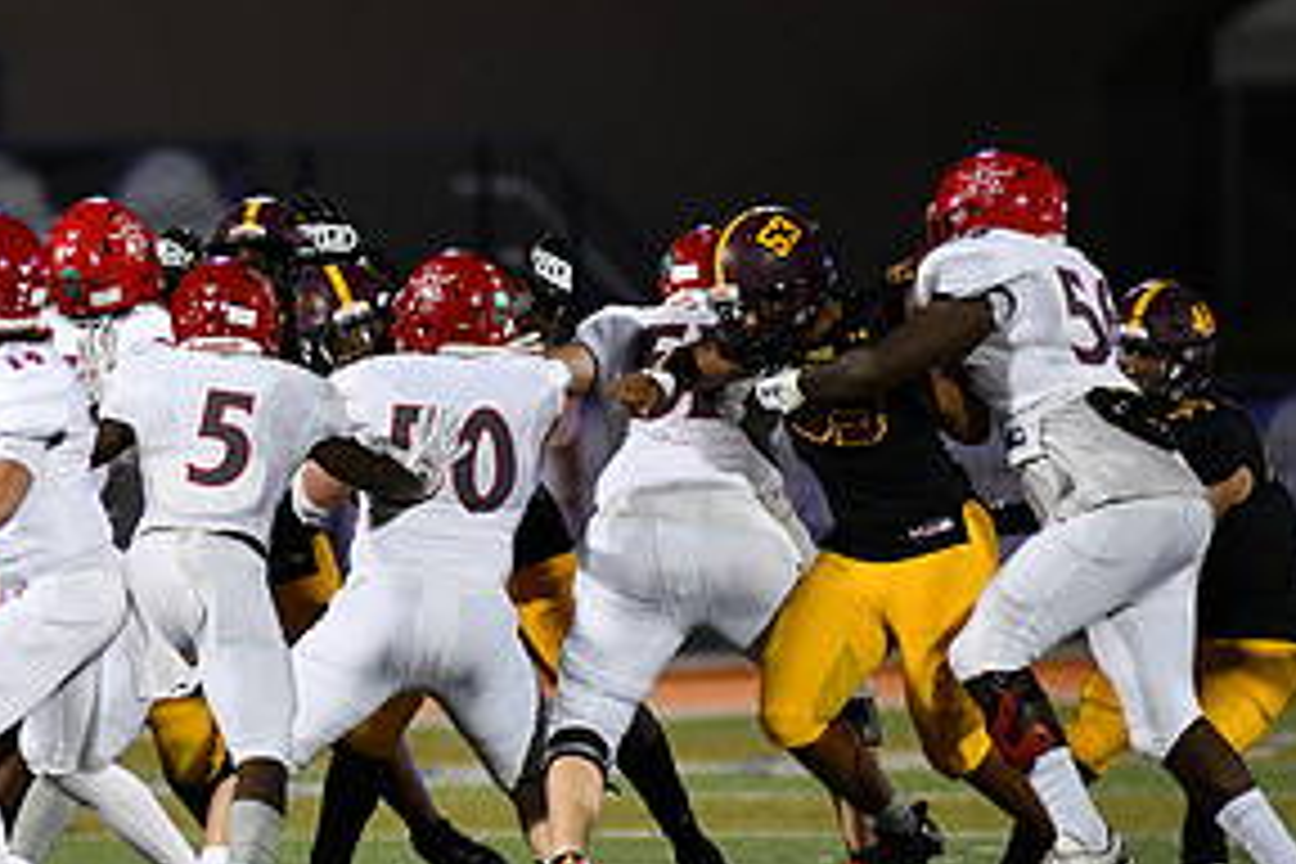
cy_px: 452
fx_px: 21742
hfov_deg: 3.4
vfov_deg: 2.3
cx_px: 108
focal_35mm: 604
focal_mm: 300
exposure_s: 1/1000
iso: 2000
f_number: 2.8
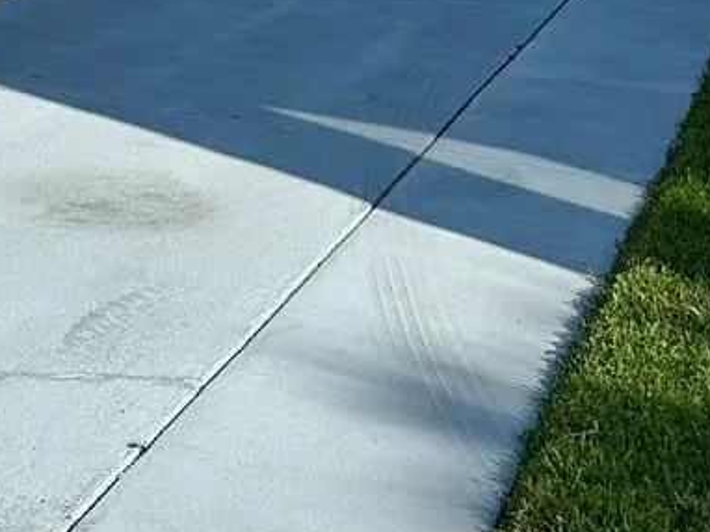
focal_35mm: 109
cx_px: -54
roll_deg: -3.6
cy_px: -26
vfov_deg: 13.3
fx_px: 2234
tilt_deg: -7.4
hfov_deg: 17.5
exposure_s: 1/6579
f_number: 1.5
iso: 50
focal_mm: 5.7
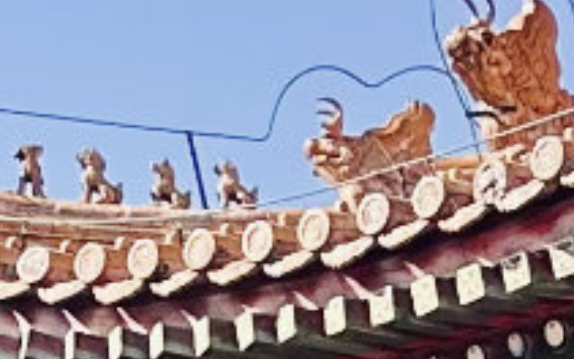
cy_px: 2023
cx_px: 375
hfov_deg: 10.8
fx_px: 3020
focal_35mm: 193
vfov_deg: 5.0
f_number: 1.8
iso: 80
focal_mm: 6.9
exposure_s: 1/1541
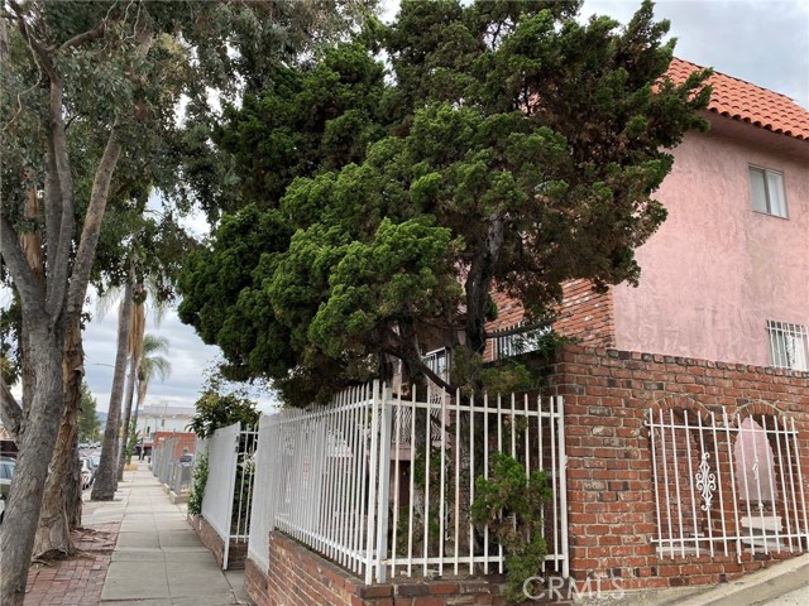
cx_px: 404
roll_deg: -1.6
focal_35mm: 26
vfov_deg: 53.1
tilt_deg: +14.2
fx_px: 608
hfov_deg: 67.3
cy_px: 303
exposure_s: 1/122
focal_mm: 4.25
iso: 50
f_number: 1.8
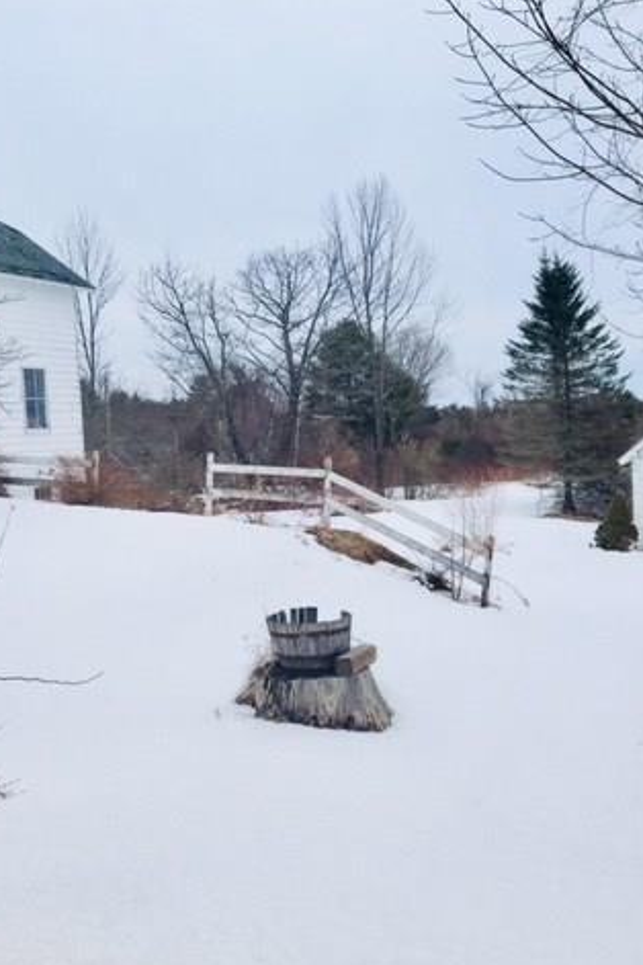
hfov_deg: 32.6
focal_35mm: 41
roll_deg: +1.8
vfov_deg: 47.4
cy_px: 484
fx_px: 1098
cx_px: 268
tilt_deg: -2.8
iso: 25
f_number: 2.2
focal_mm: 4.15
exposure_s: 1/587
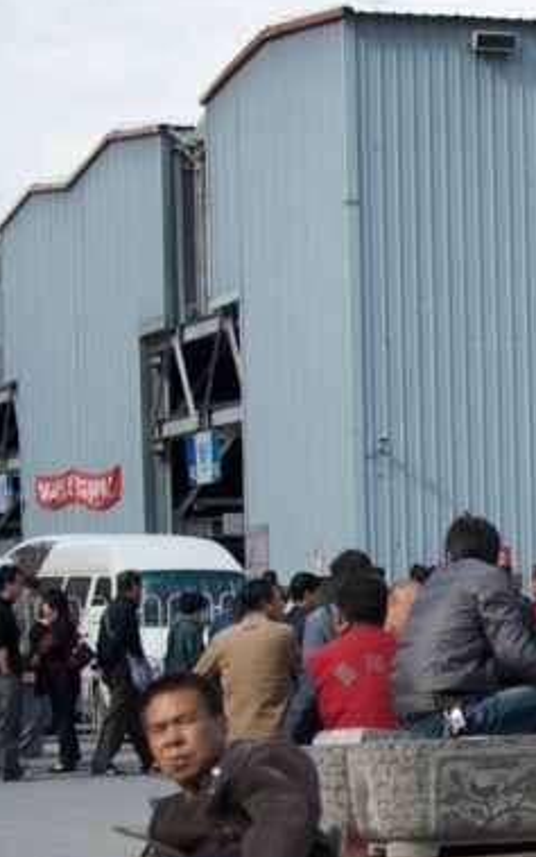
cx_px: 1065
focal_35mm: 144
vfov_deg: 14.4
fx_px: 3373
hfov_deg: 8.6
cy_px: 683
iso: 100
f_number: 2
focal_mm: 35
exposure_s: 1/2000
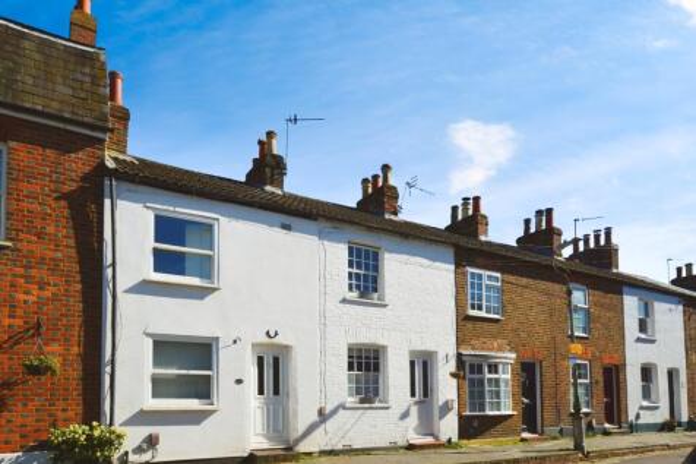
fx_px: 435
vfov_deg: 56.1
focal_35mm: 22
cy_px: 232
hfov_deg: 77.3
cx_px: 348
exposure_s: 1/500
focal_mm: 15
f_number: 11
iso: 320
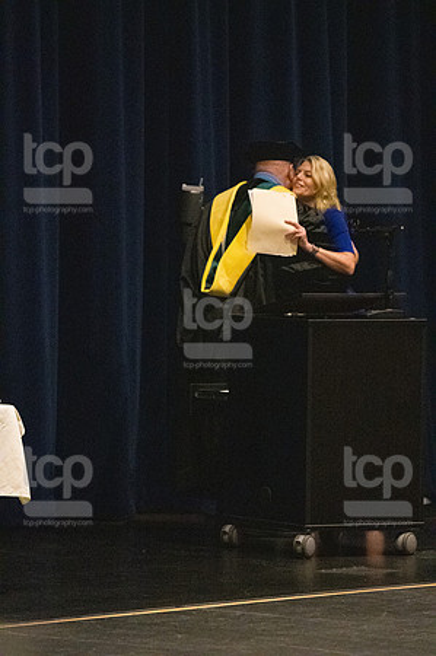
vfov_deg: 7.4
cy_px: 328
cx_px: 218
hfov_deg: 5.0
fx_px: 5043
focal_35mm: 277
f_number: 3.2
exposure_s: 1/400
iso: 10000
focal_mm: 185
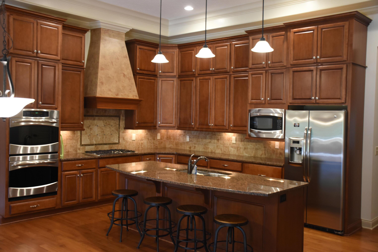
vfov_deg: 36.9
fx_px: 378
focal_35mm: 36
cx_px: 189
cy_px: 126
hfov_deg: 53.1
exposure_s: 1/40
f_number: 3.8
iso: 1250
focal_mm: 24
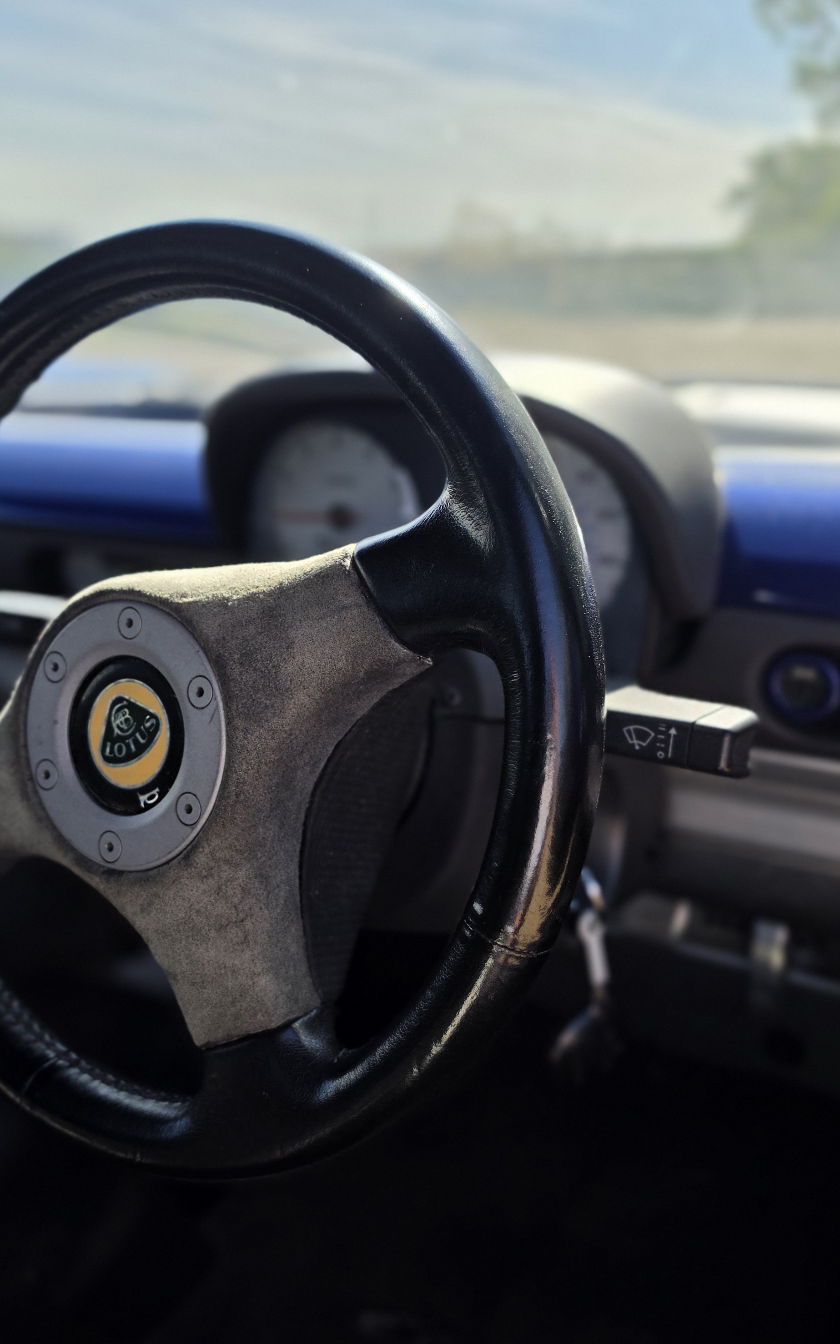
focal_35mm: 33
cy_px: 667
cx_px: 343
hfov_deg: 38.2
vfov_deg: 58.1
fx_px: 1209
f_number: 1.4
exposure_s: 1/5015
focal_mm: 6.5
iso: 64
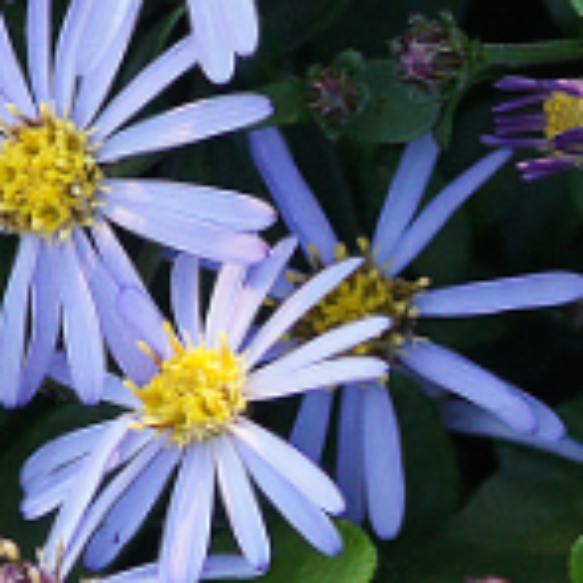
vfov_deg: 1.7
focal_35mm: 1042
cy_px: 599
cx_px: 1166
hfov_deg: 1.7
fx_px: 19855
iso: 250
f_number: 4
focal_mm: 100
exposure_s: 1/160
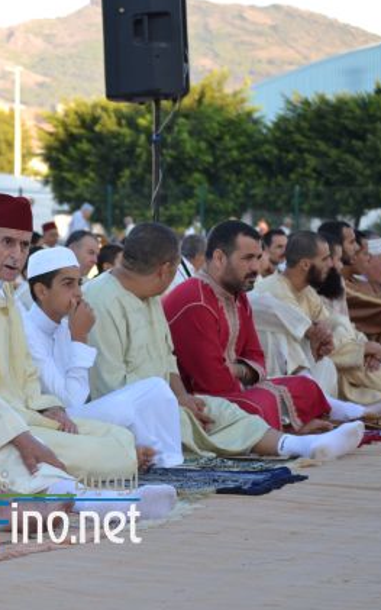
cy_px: 304
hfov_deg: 10.2
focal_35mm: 128
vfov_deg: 16.3
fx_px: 2124
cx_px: 32
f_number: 4
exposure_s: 1/200
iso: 100
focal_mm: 55
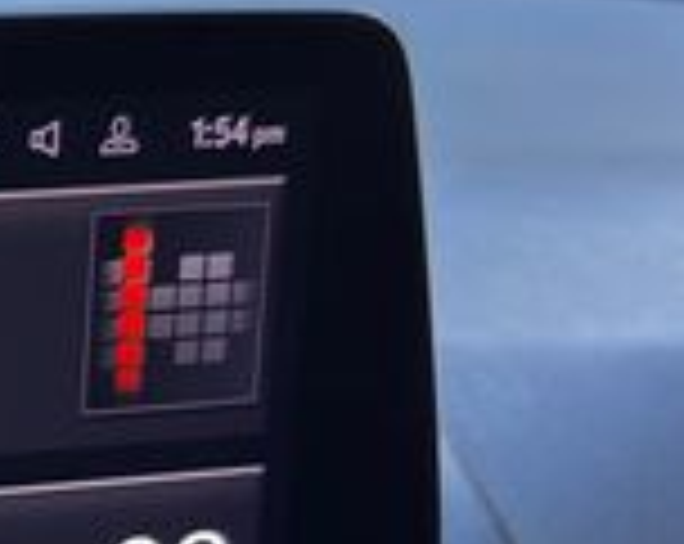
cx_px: -630
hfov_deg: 12.1
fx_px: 2909
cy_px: 553
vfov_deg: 10.6
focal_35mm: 144
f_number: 1.78
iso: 100
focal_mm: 6.76
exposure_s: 1/120
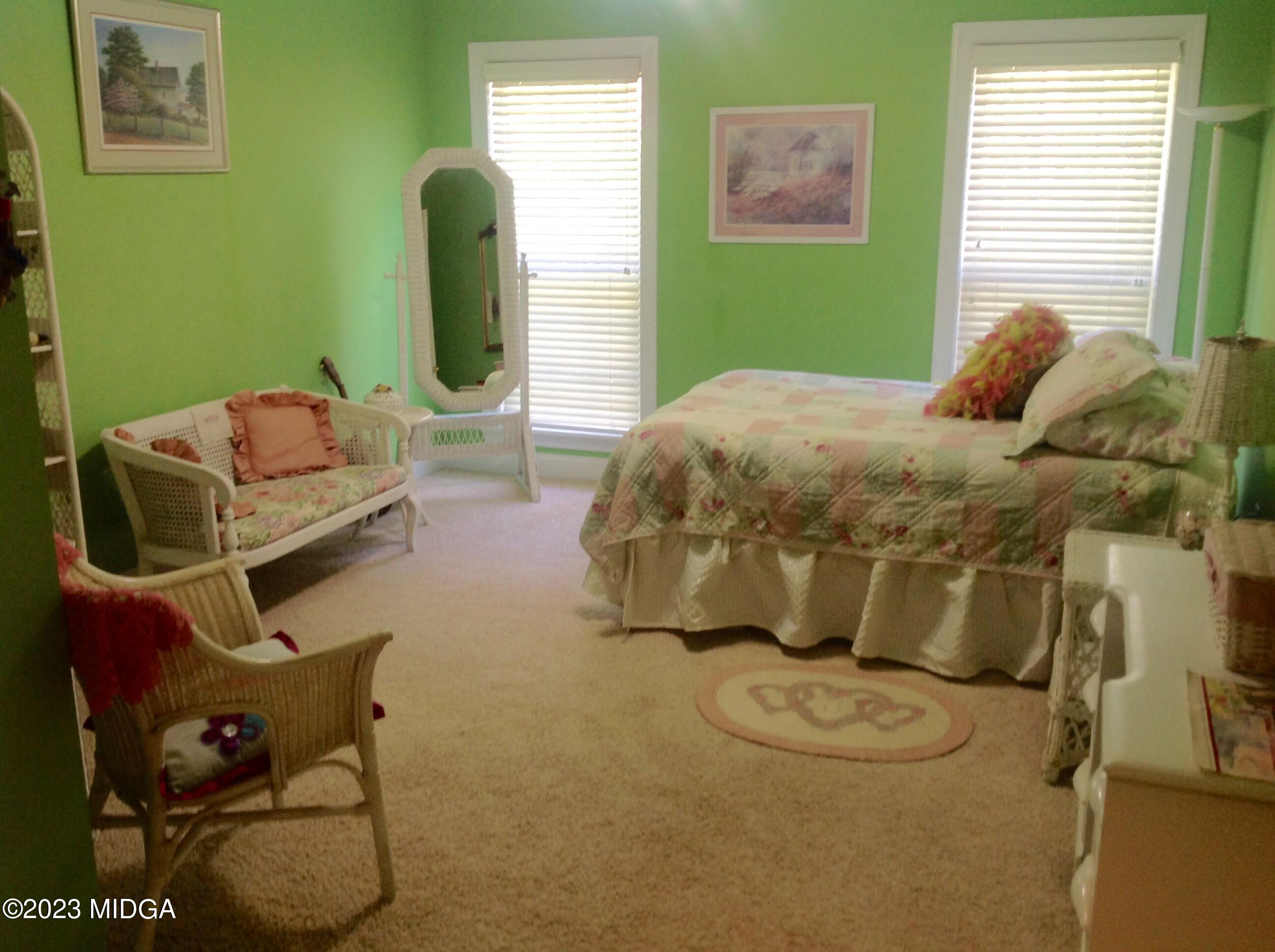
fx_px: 1287
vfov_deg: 40.6
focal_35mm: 35
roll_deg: +0.3
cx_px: 638
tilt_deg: -13.6
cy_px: 476
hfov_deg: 52.7
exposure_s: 1/15
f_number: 2.4
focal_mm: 4.28
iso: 64
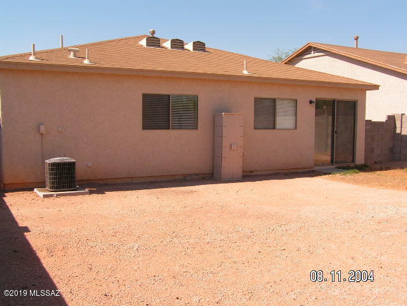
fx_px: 447
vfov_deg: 37.7
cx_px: 204
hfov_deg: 49.0
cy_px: 153
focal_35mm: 38
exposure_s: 1/320
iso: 50
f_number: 5.6
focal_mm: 6.3
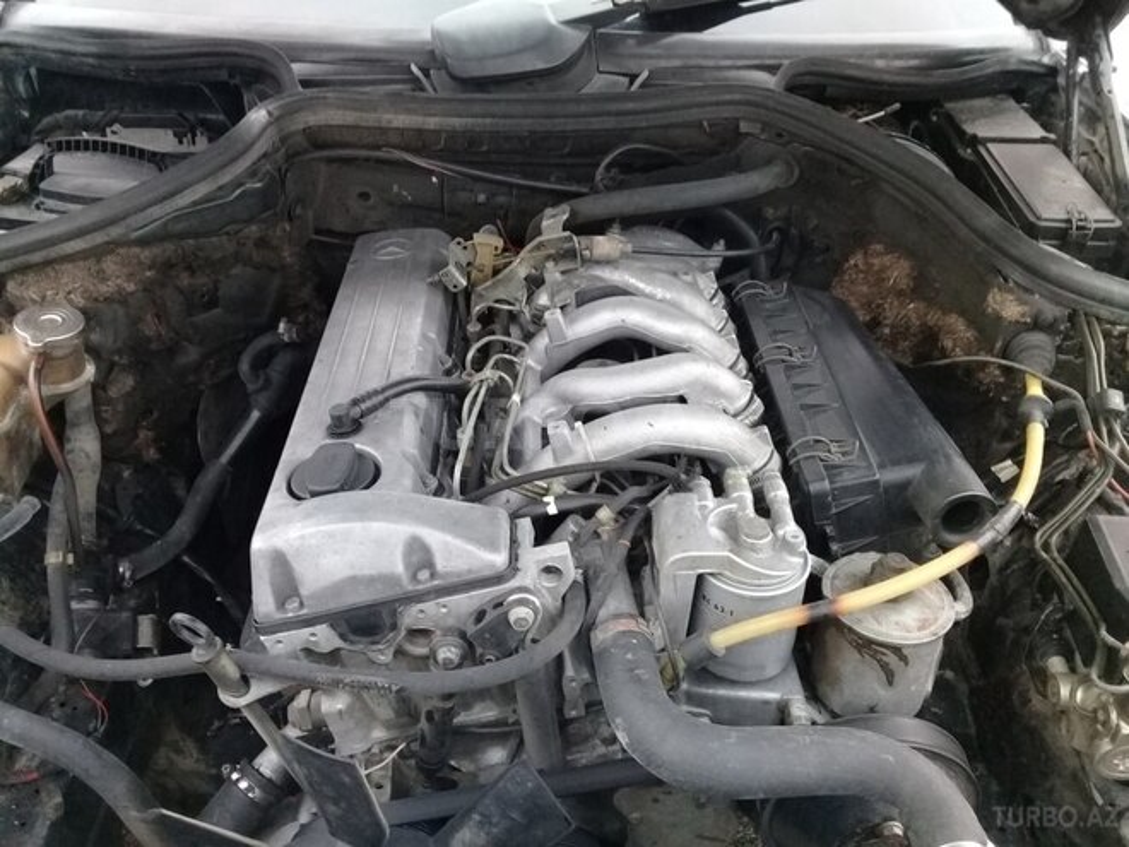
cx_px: 564
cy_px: 424
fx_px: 1011
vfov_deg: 45.4
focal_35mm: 31
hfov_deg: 58.4
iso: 160
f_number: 2.2
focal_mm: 3.3
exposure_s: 1/33
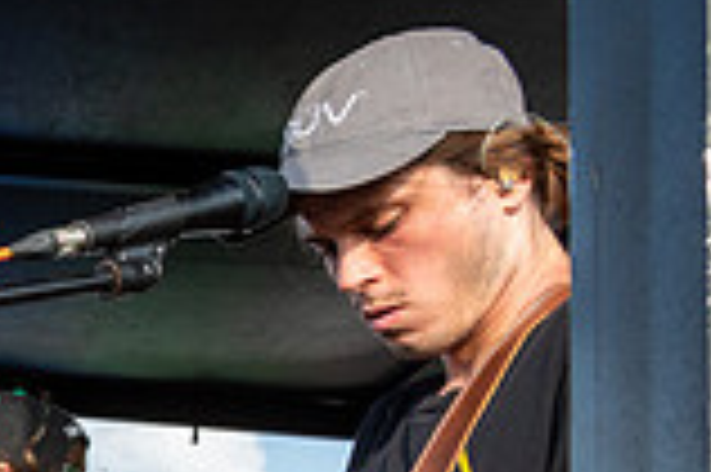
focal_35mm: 99
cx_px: -590
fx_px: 1953
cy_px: 766
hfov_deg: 16.9
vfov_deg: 12.9
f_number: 10
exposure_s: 1/320
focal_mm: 18
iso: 400
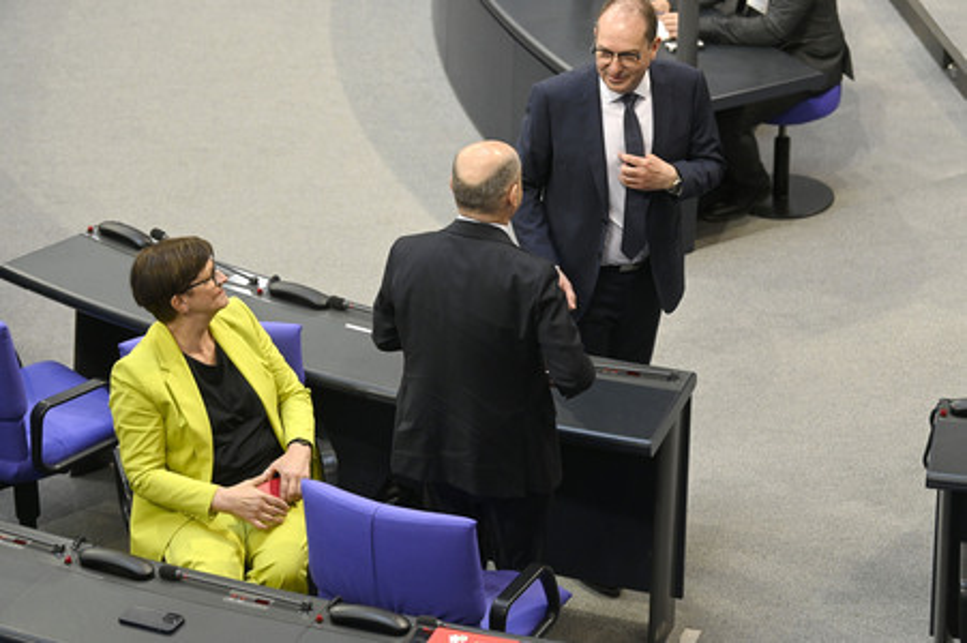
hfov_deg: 16.4
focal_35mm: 125
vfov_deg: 11.0
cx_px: 484
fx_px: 3355
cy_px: 322
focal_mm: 125
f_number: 5
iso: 5000
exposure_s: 1/400
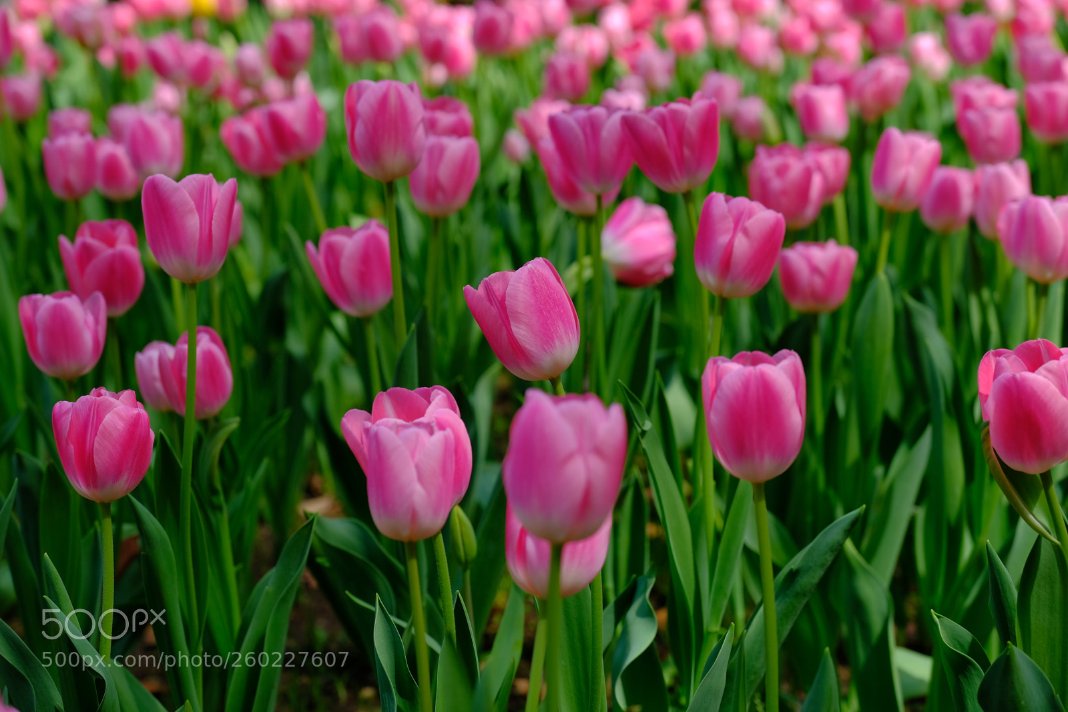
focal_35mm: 75
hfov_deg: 27.0
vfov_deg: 18.2
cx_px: 534
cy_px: 356
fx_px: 2225
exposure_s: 1/500
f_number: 4.5
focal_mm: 50
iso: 200
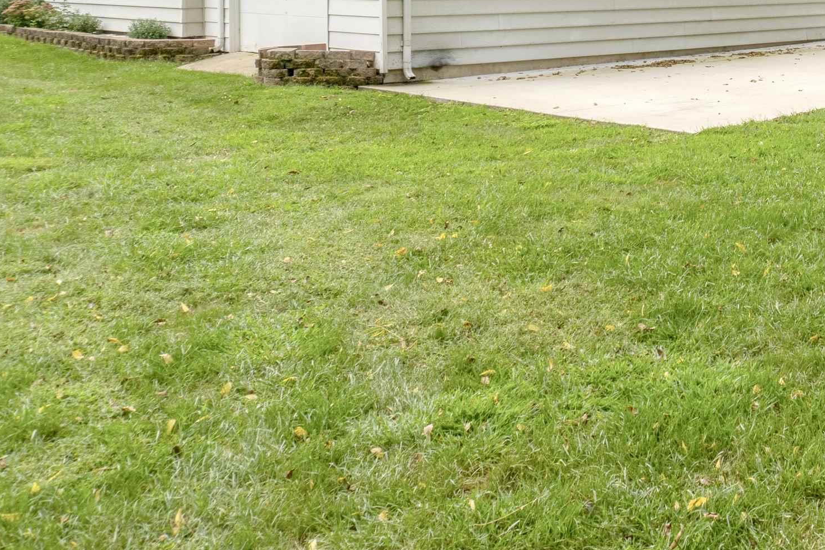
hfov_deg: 36.1
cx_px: 803
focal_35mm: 50
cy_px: 5
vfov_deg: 25.7
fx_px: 1146
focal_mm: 16
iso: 100
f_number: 8
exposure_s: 1/640
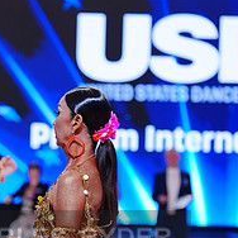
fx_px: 1385
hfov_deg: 9.8
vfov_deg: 9.7
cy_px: 253
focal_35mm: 178
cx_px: 17
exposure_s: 1/400
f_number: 2
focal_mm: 68
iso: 200
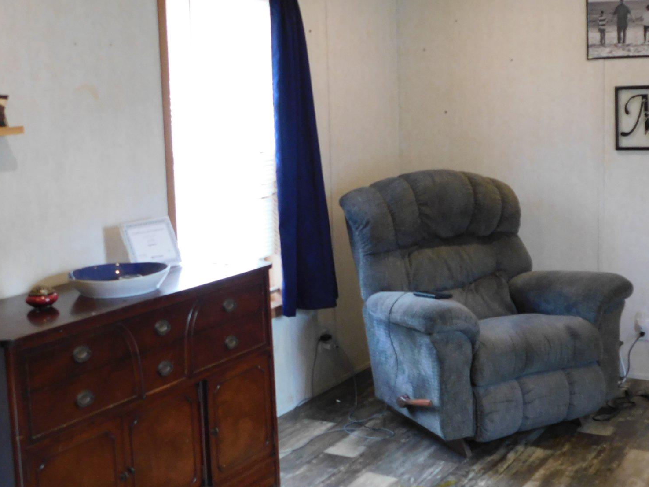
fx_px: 937
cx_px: 396
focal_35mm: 50
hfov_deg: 38.0
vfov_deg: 29.0
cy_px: 201
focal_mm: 6.3
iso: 280
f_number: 3.5
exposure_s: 1/30
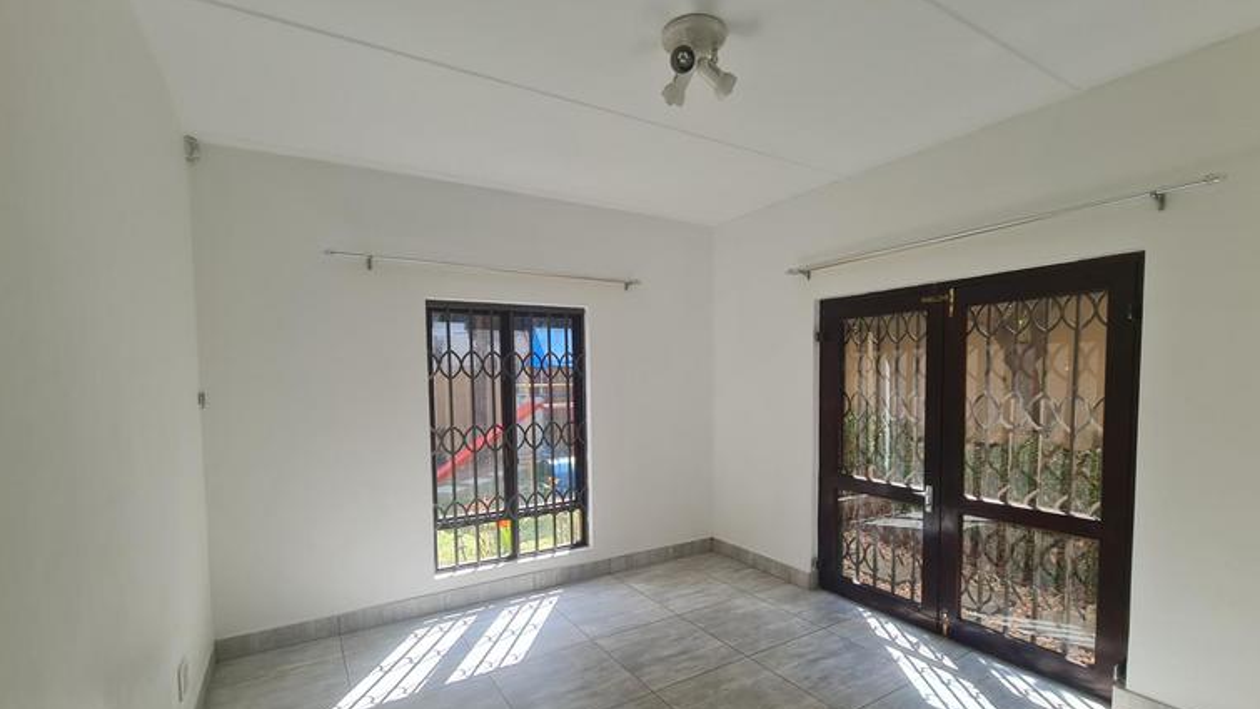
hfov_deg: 103.0
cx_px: 624
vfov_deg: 70.0
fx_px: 501
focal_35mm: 15
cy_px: 417
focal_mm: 2.2
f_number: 2.2
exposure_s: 1/204
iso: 50
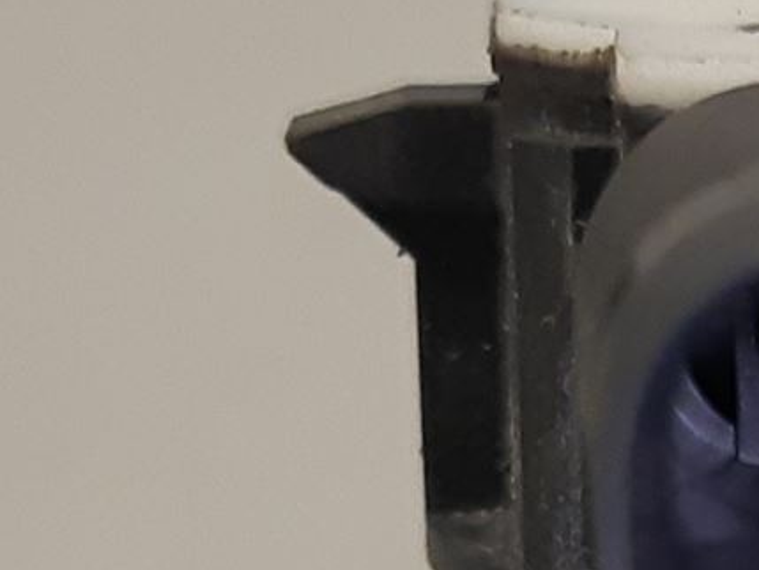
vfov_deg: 11.7
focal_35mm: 124
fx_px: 2720
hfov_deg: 15.5
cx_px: 835
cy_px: 673
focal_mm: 3.93
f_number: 1.7
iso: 125
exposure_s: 1/50
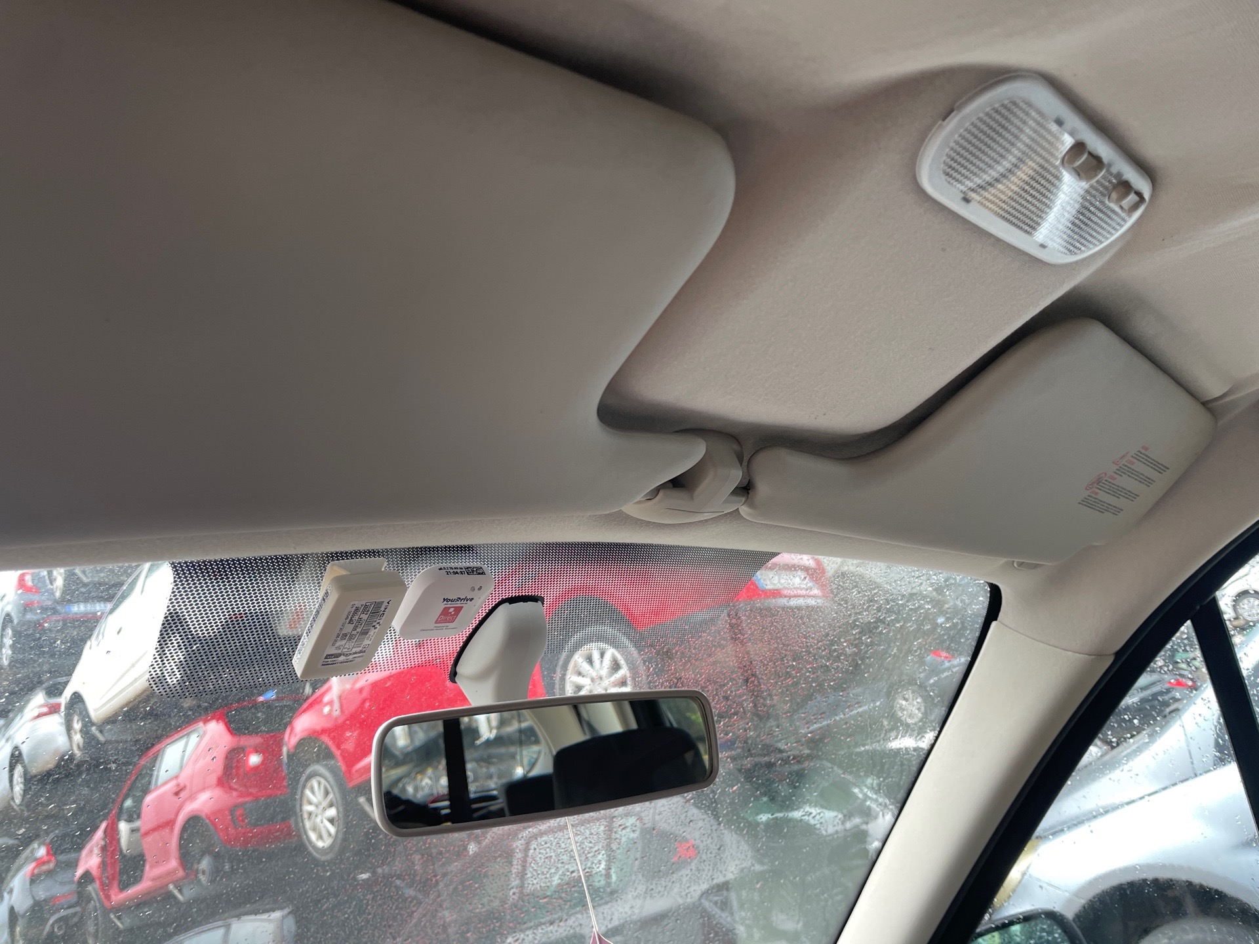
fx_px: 946
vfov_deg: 53.1
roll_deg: +17.6
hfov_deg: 67.3
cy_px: 472
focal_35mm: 26
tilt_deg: +16.7
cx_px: 630
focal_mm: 4.2
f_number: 1.6
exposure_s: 1/121
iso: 40
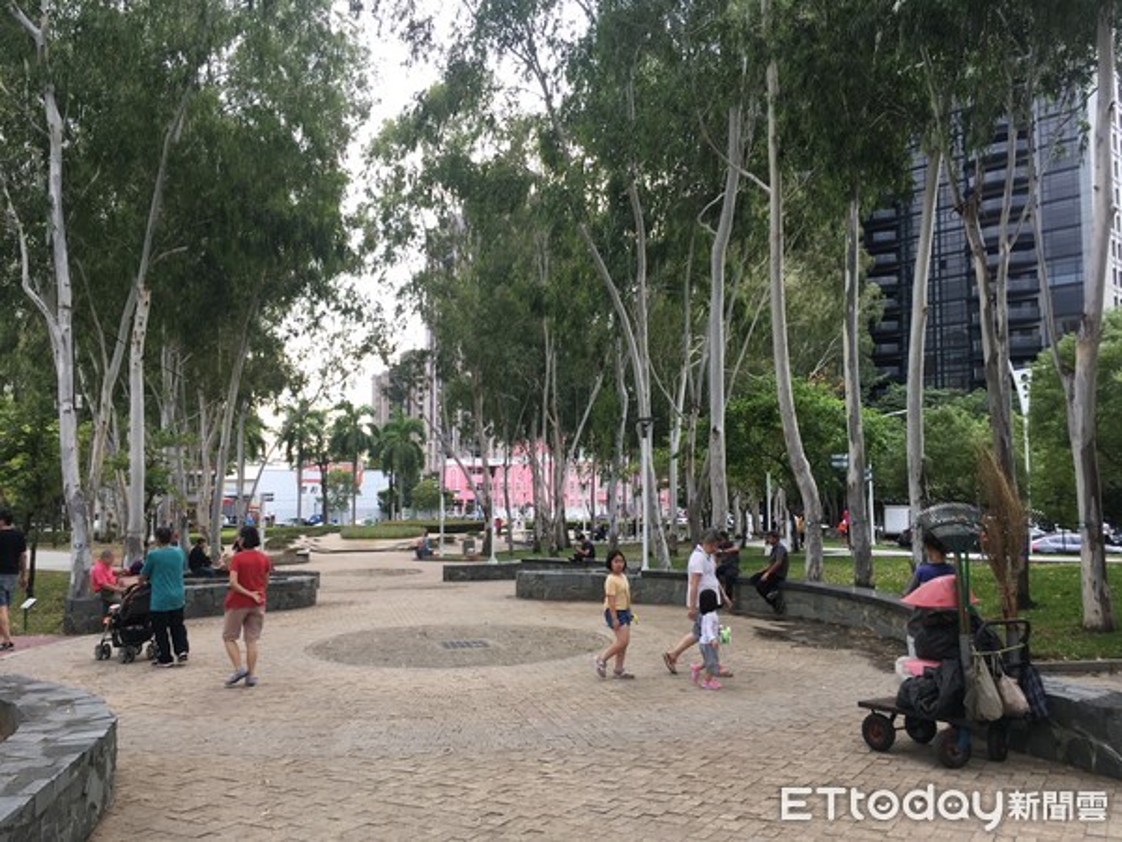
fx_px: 940
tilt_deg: +2.6
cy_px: 421
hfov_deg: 61.7
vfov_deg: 48.2
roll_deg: -0.2
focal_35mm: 29
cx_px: 561
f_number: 2.2
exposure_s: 1/120
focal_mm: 4.15
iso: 25
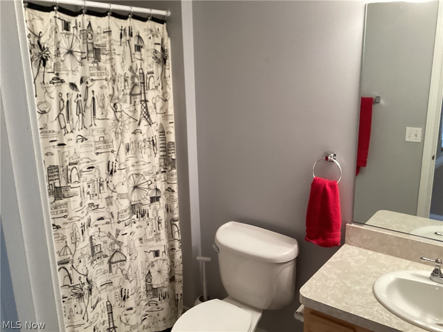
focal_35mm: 31
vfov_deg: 45.4
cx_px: 222
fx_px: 397
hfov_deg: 58.4
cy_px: 166
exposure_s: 1/60
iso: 200
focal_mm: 3.3
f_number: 2.4
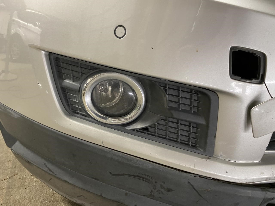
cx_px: 138
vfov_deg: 53.1
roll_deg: -1.6
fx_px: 207
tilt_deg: -21.8
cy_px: 103
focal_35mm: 26
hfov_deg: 67.3
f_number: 1.8
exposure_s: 1/40
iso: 400
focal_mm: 4.25
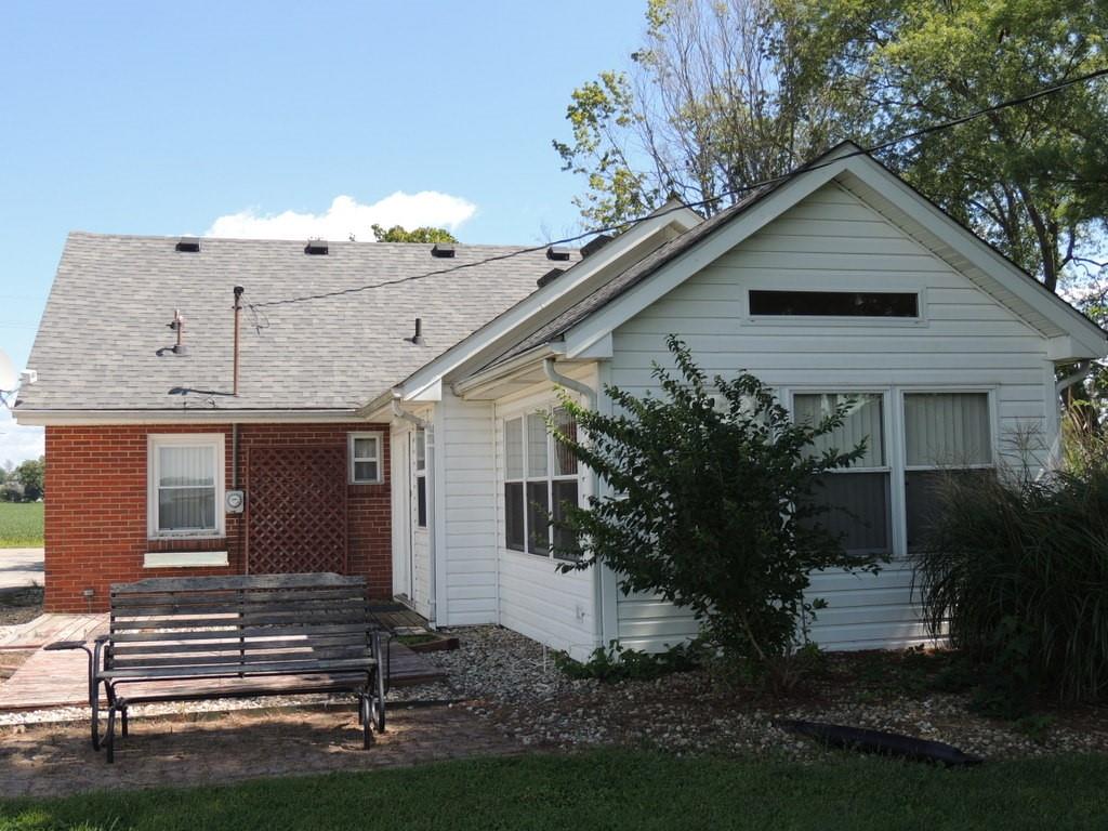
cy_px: 416
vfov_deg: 36.0
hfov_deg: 46.8
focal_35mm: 40
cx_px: 554
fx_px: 1280
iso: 100
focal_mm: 7.1
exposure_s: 1/500
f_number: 3.3
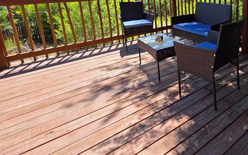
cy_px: 24
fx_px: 169
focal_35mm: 25
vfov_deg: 46.0
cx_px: 208
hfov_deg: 64.1
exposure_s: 1/1055
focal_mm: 2.2
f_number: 1.9
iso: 40
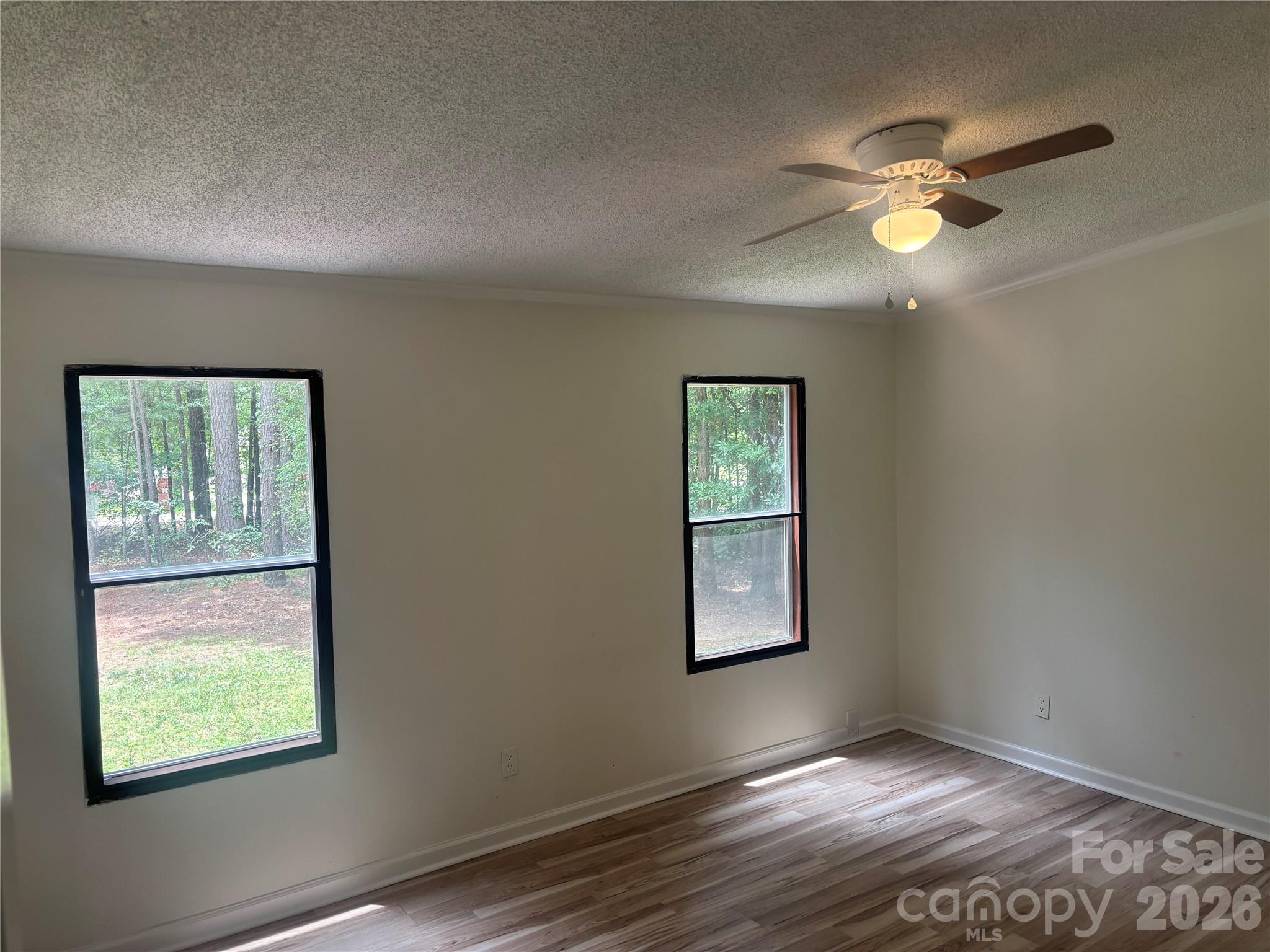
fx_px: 954
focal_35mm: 26
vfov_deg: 53.1
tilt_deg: -4.3
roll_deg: +0.6
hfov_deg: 67.3
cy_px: 476
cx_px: 635
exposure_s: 1/120
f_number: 1.6
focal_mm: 5.96
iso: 80
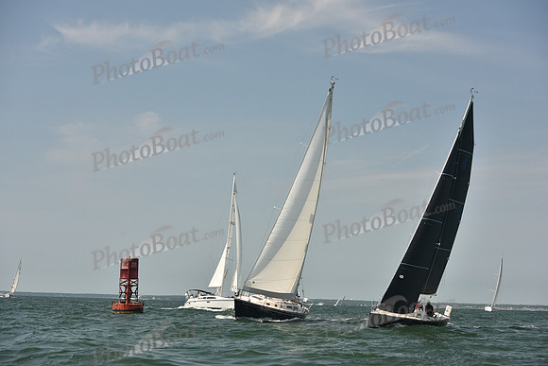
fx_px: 1066
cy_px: 183
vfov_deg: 19.5
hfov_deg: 28.8
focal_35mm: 70
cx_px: 274
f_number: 6.3
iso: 320
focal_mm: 70
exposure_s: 1/1000
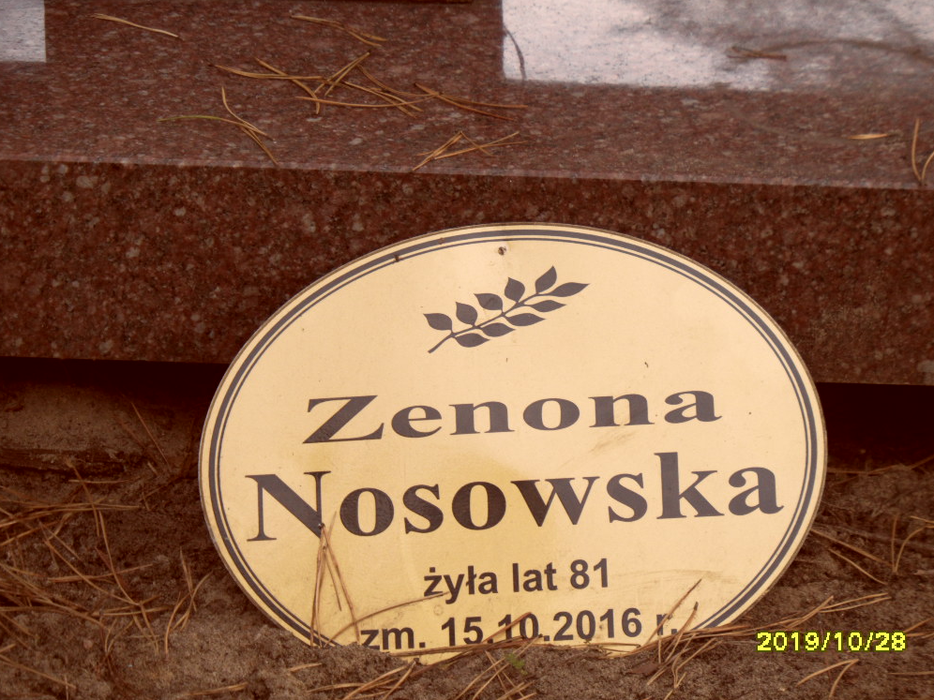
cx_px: 468
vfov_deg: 8.0
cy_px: 350
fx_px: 4992
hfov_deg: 10.7
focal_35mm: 185
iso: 100
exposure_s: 1/180
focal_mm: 29.7
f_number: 4.4
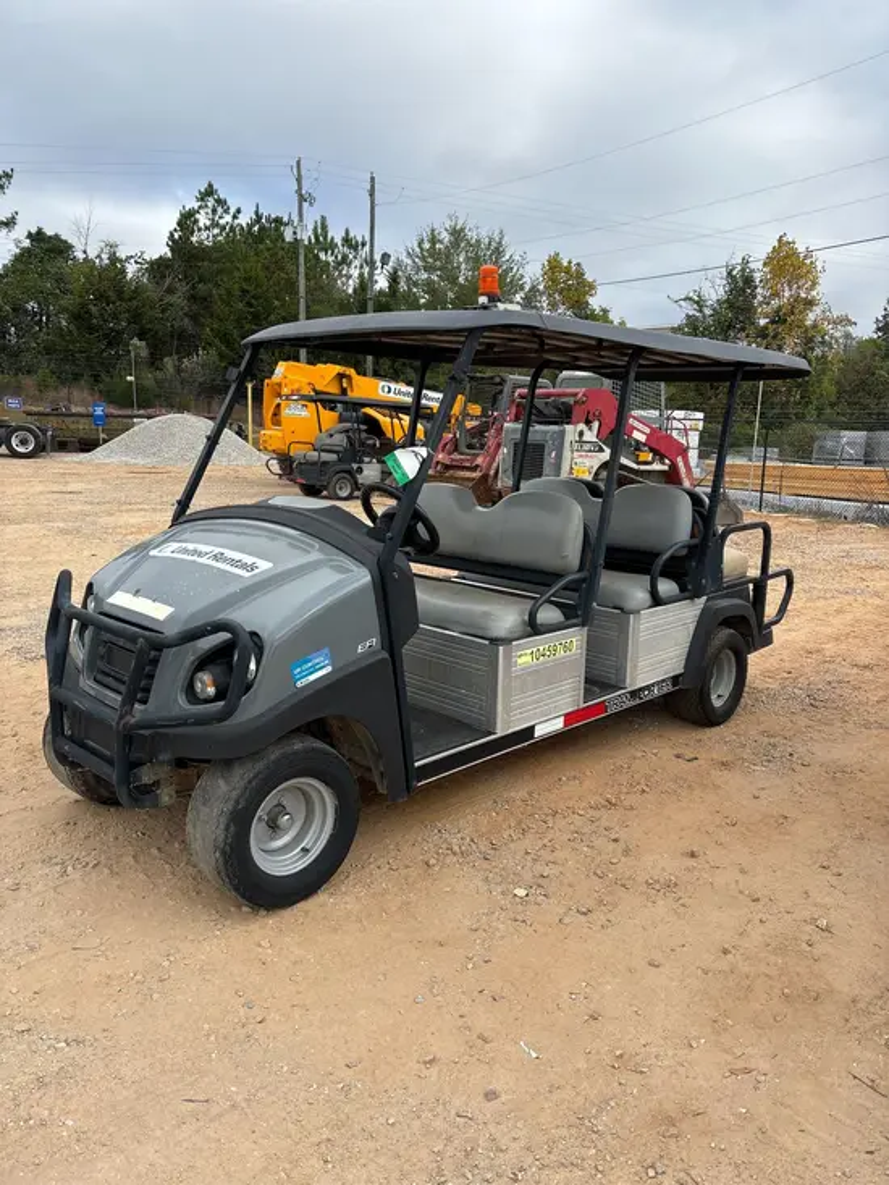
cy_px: 592
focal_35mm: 26
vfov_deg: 67.3
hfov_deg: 53.1
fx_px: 890
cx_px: 444
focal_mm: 5.96
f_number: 1.6
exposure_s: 1/1616
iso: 50
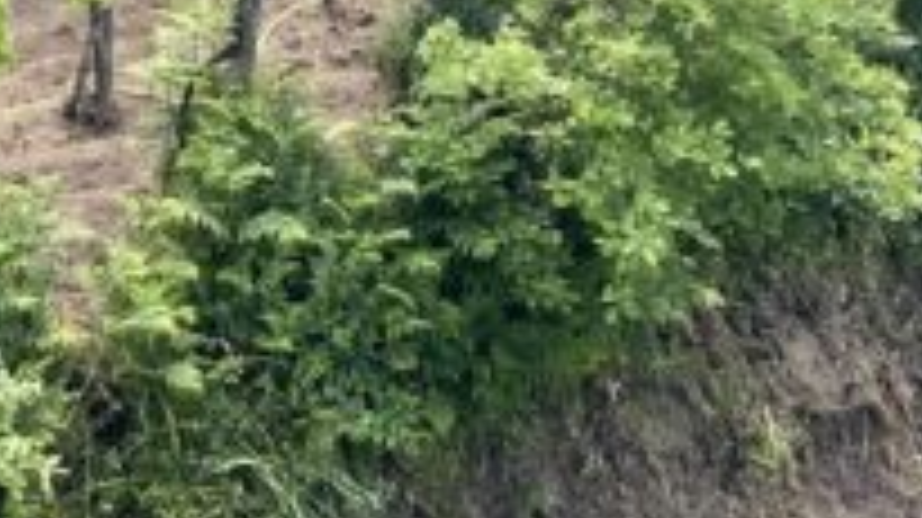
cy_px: -527
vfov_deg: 10.5
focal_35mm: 106
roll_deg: +2.5
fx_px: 2590
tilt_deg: -7.8
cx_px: 211
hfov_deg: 20.0
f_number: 1.6
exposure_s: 1/629
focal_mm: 4.2
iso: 32
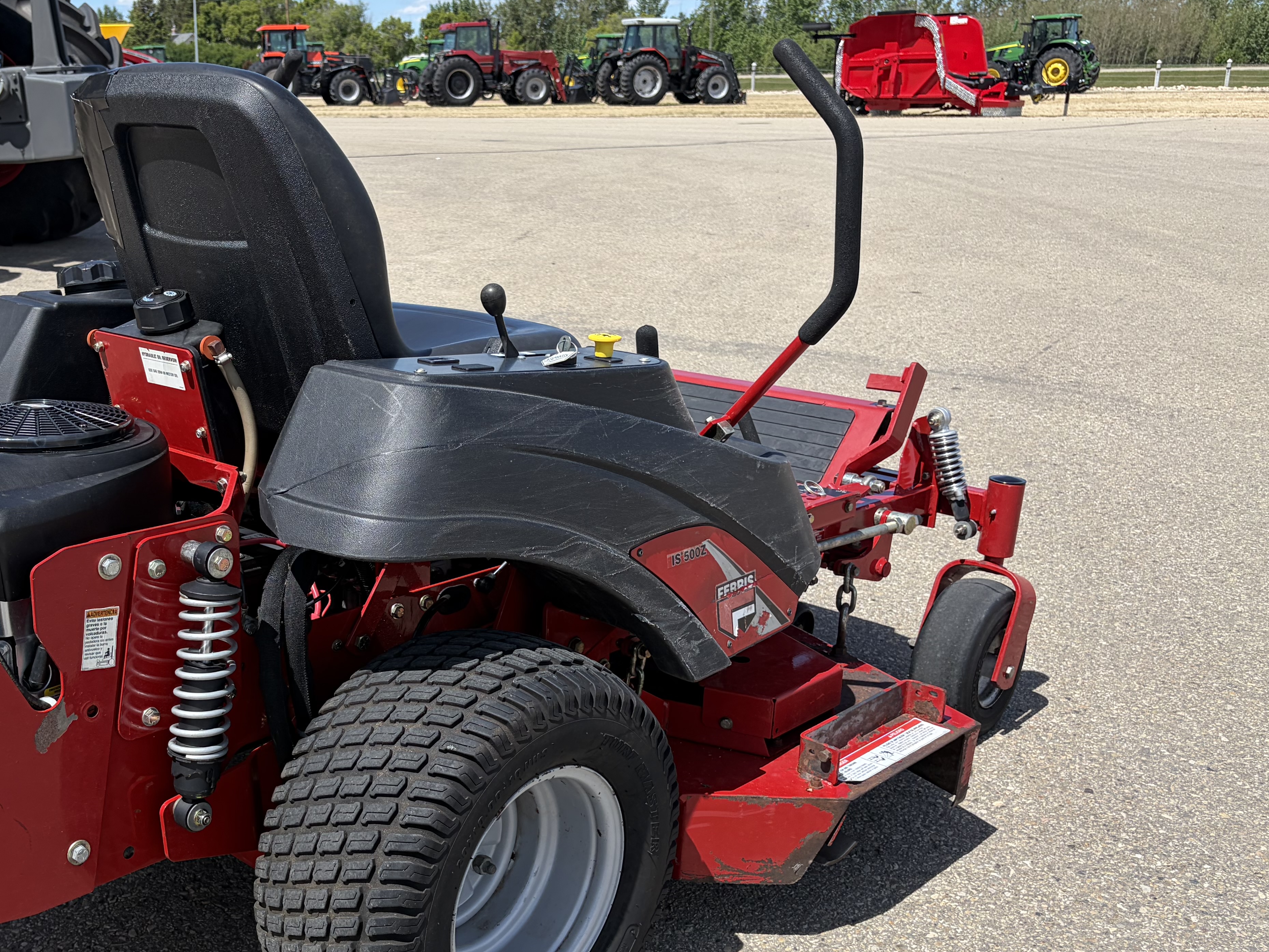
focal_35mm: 40
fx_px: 1466
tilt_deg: -18.3
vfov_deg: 35.8
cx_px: 396
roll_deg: +0.3
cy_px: 569
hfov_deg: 45.9
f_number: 1.6
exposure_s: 1/2747
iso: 50
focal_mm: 5.96
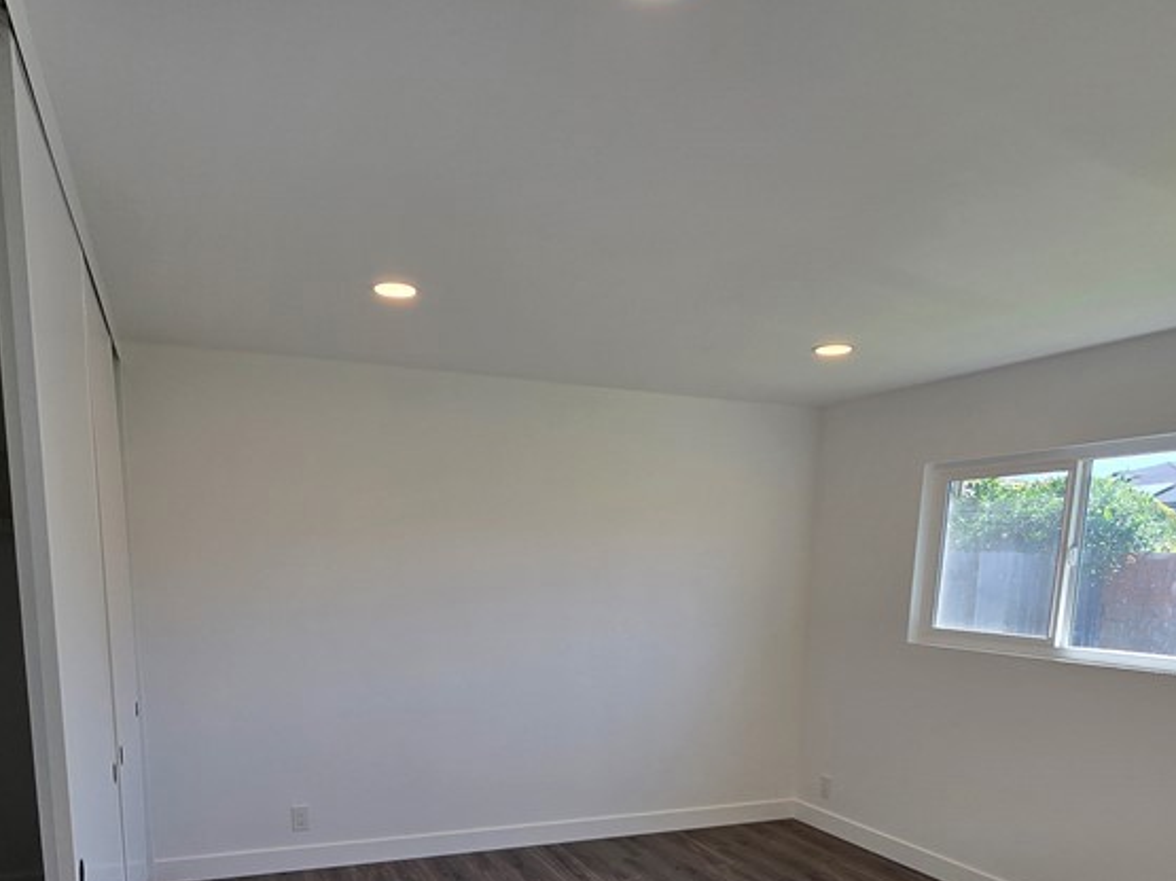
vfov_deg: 52.6
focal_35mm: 24
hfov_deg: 71.5
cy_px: 722
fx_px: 815
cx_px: 540
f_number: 2.2
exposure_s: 1/217
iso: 50
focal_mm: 2.2
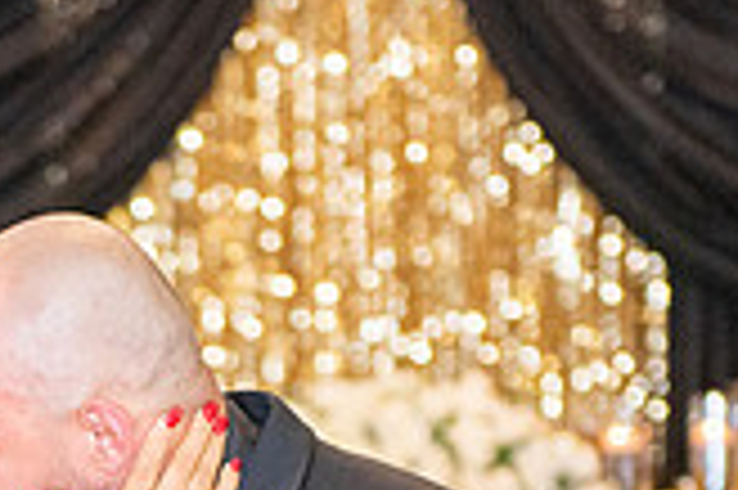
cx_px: -18
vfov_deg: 5.5
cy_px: 775
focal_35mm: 248
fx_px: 5079
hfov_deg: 8.3
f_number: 2.8
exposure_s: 1/160
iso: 1600
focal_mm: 70
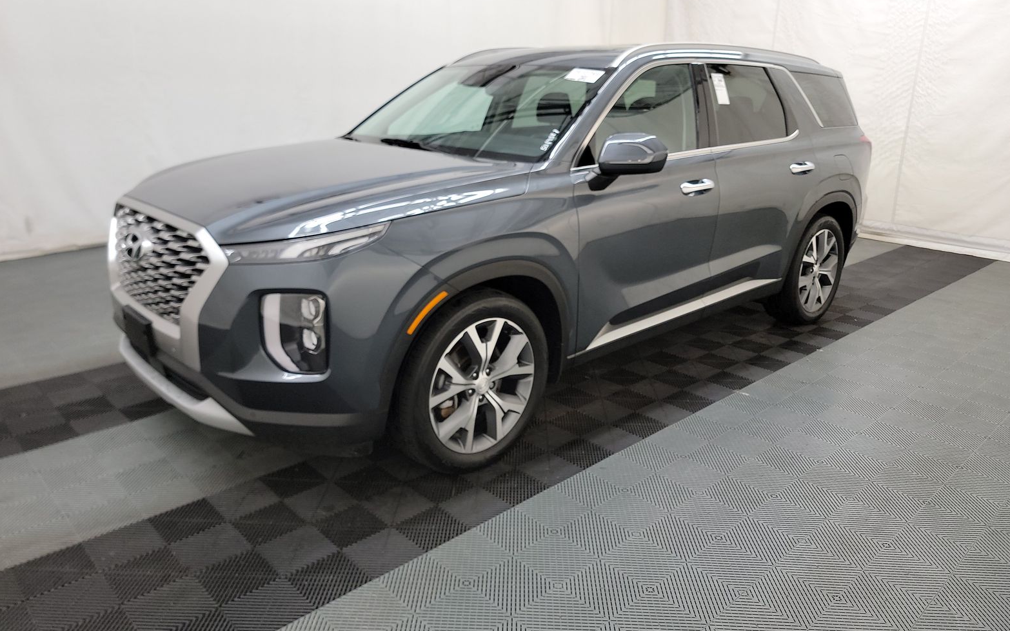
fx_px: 716
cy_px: 295
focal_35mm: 26
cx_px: 503
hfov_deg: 70.4
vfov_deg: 47.5
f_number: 1.8
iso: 291
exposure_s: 1/59
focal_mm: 6.7
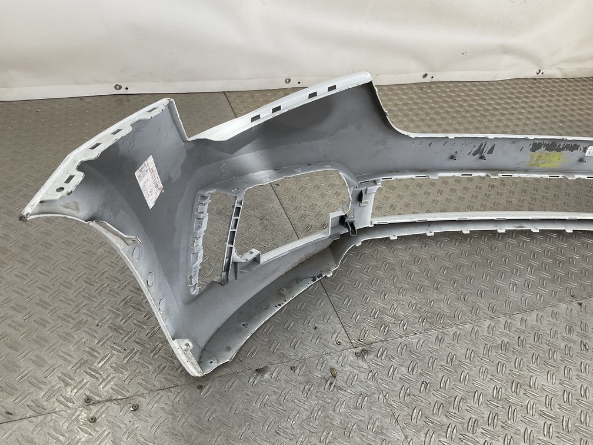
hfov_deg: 61.7
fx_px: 497
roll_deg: -9.8
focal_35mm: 29
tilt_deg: -38.2
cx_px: 296
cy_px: 222
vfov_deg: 48.2
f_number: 1.8
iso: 16
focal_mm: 3
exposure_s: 1/151
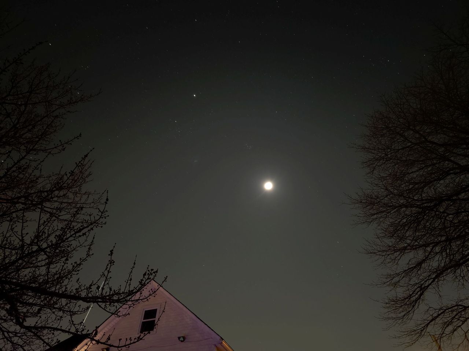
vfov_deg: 58.9
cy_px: 176
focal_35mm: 23
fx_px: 312
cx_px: 234
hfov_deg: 73.9
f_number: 1.7
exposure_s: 30
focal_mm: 6.3
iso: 50
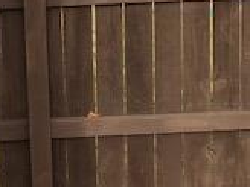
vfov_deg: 12.4
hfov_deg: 16.9
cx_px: 277
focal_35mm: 113
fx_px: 816
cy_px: -105
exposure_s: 1/716
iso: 20
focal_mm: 3.99
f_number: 1.8
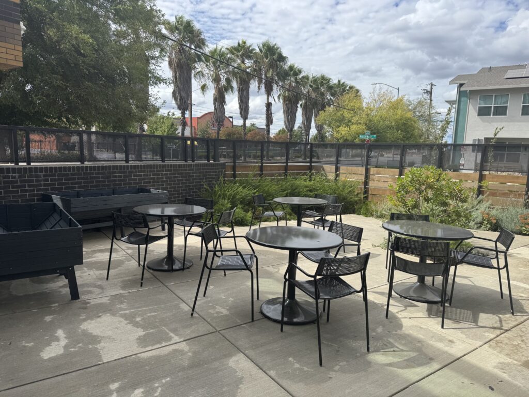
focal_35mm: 24
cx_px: 264
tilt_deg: -7.0
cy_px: 198
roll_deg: +0.0
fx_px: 367
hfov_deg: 71.6
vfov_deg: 56.8
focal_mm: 6.76
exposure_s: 1/3597
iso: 80
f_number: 1.78
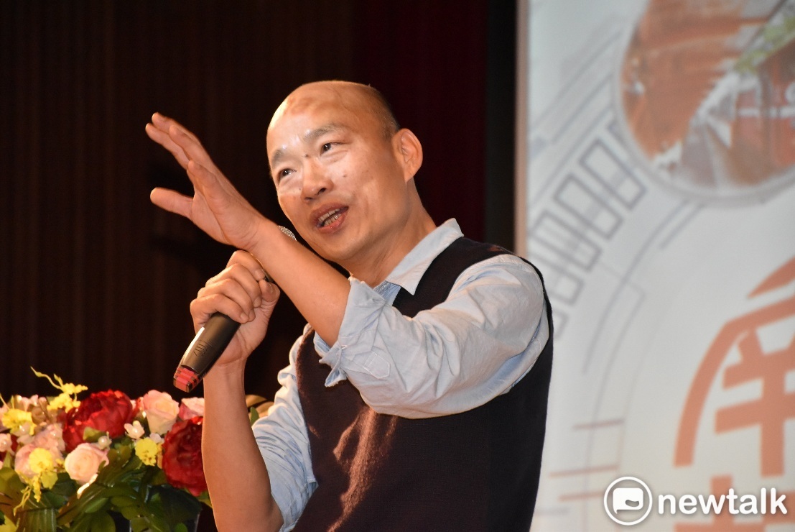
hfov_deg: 9.8
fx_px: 4641
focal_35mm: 210
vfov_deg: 6.6
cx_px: 398
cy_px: 266
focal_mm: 140
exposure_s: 1/200
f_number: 5.6
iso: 4000
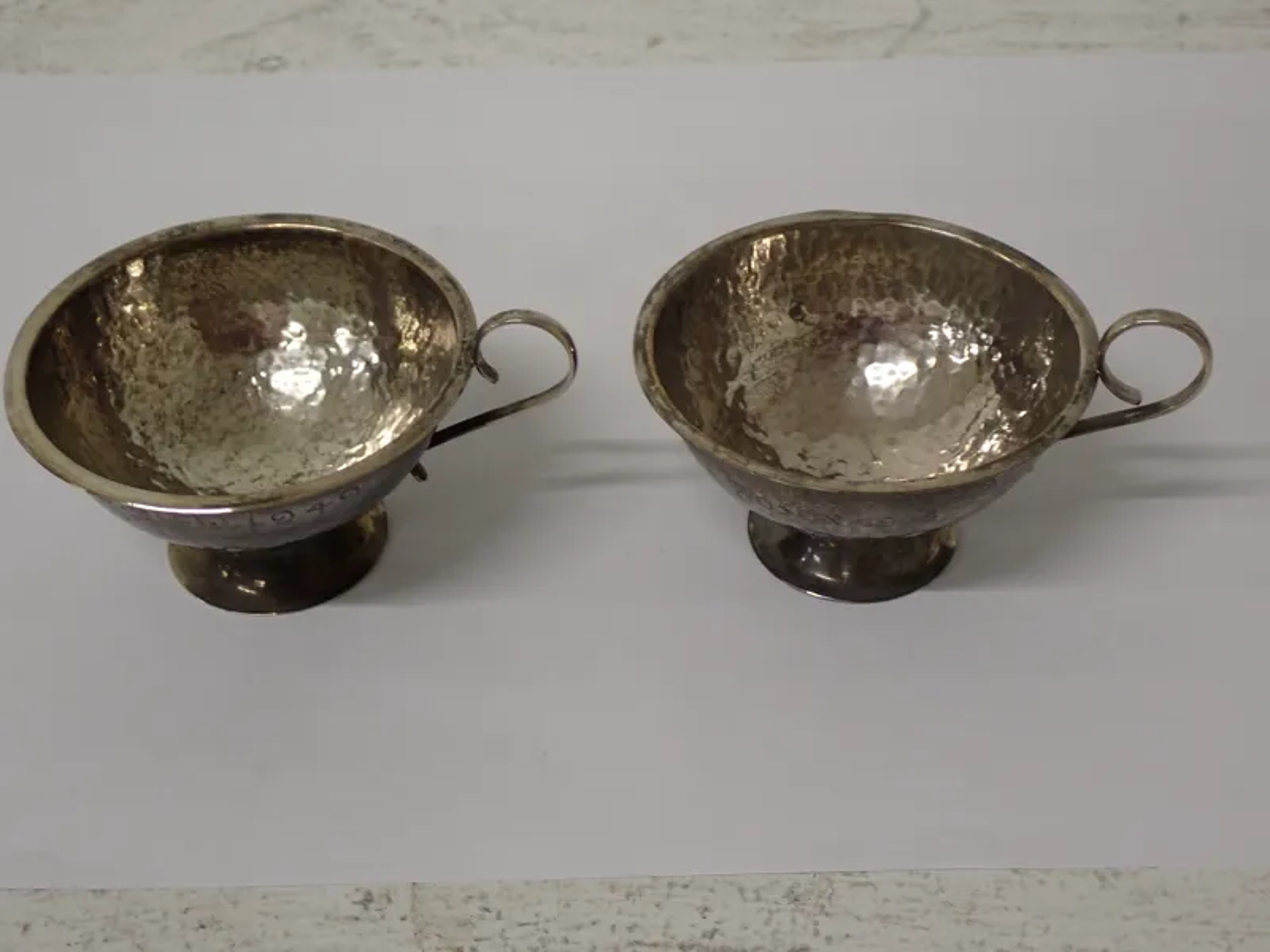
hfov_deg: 46.8
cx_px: 635
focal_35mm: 40
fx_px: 1468
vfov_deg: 36.0
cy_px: 476
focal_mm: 7.14
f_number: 3.3
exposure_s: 1/50
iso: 200
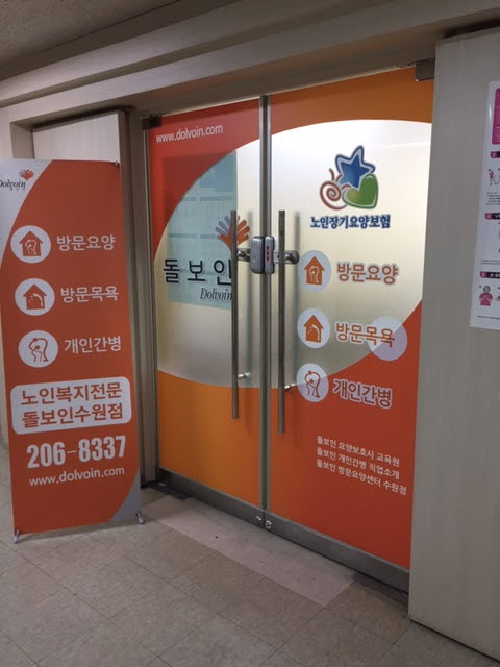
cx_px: 250
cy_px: 334
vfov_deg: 61.7
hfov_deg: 48.2
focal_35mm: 29
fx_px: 559
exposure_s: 1/30
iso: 64
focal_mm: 4.15
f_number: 2.2
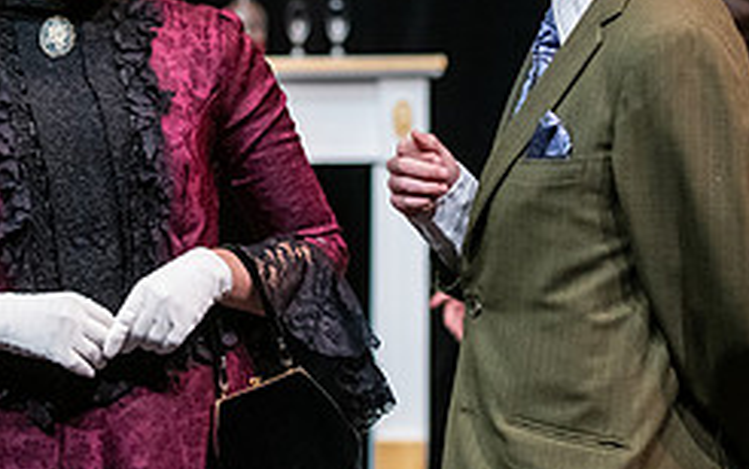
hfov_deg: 12.4
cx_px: 174
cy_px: -17
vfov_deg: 7.8
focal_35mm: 168
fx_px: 3431
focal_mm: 70
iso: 3200
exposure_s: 1/200
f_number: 3.2
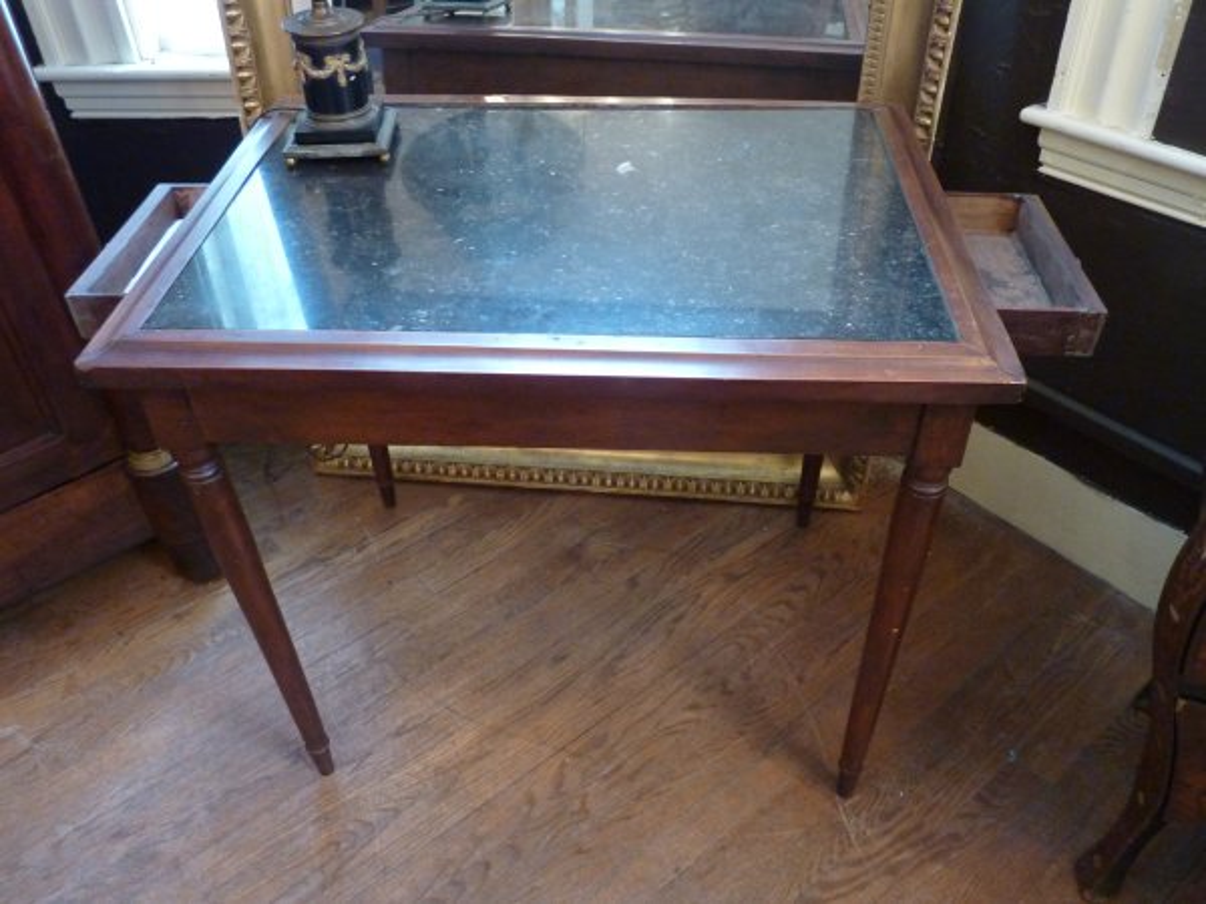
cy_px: 452
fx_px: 1010
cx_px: 603
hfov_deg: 61.7
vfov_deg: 48.2
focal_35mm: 29
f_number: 3.4
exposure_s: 1/8
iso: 400
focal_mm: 4.7
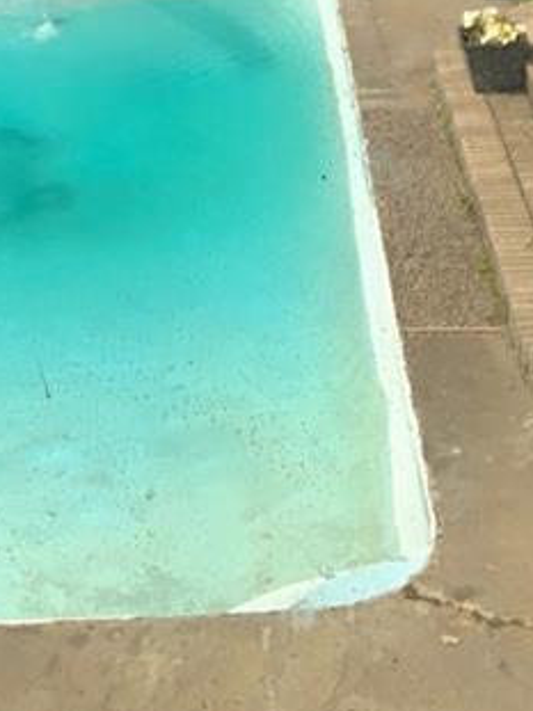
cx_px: 62
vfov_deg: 23.5
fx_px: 1623
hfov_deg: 18.4
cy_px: -23
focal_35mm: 79
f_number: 2.2
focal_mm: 2.87
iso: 16
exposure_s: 1/578
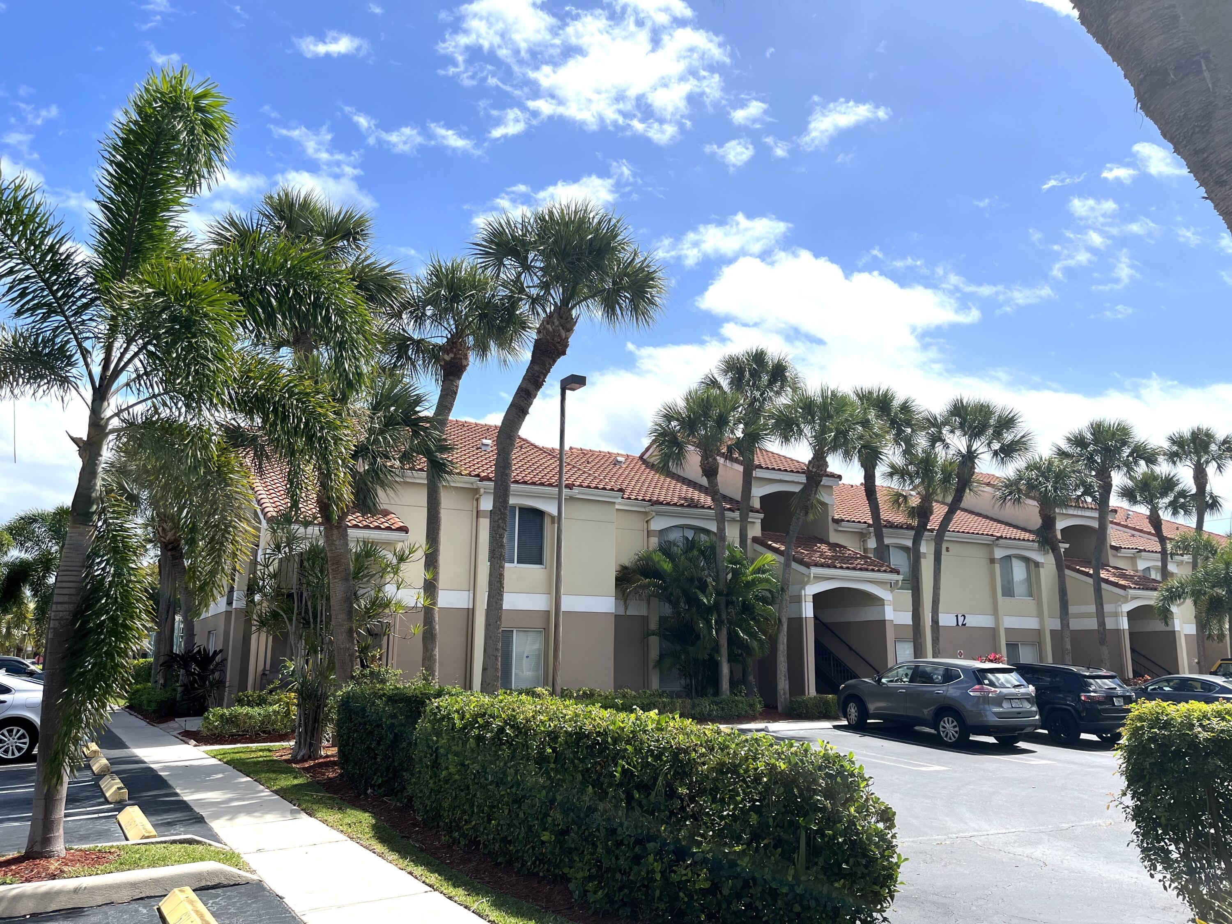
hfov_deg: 67.3
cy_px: 462
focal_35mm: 26
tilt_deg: +12.0
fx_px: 925
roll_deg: +0.2
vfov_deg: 53.1
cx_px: 616
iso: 50
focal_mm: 5.1
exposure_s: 1/5848
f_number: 1.6
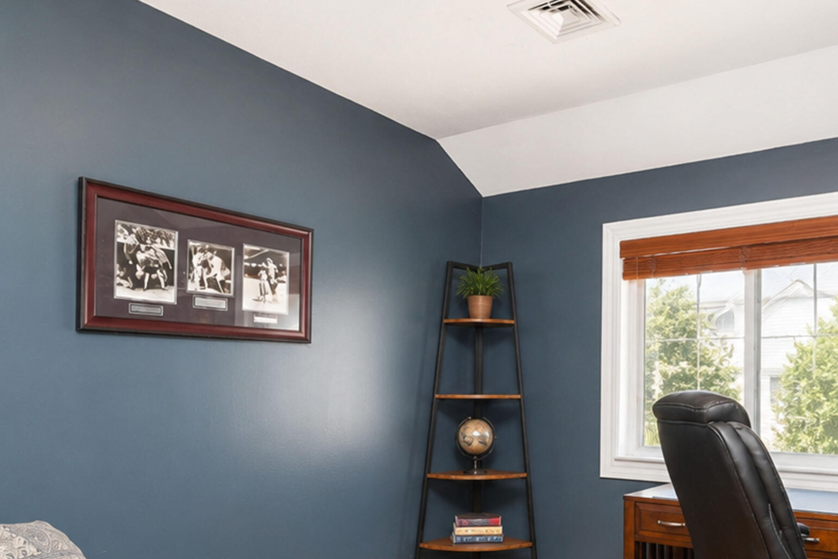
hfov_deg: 59.1
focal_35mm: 31
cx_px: 549
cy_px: 382
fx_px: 722
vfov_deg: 41.7
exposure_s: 1/50
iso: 64
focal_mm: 16
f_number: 5
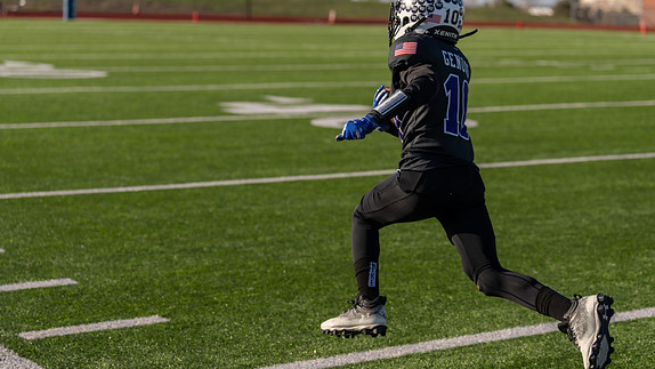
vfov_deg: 14.7
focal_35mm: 82
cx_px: 354
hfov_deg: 25.9
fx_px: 1424
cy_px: 152
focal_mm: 70
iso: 125
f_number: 3.2
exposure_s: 1/2000
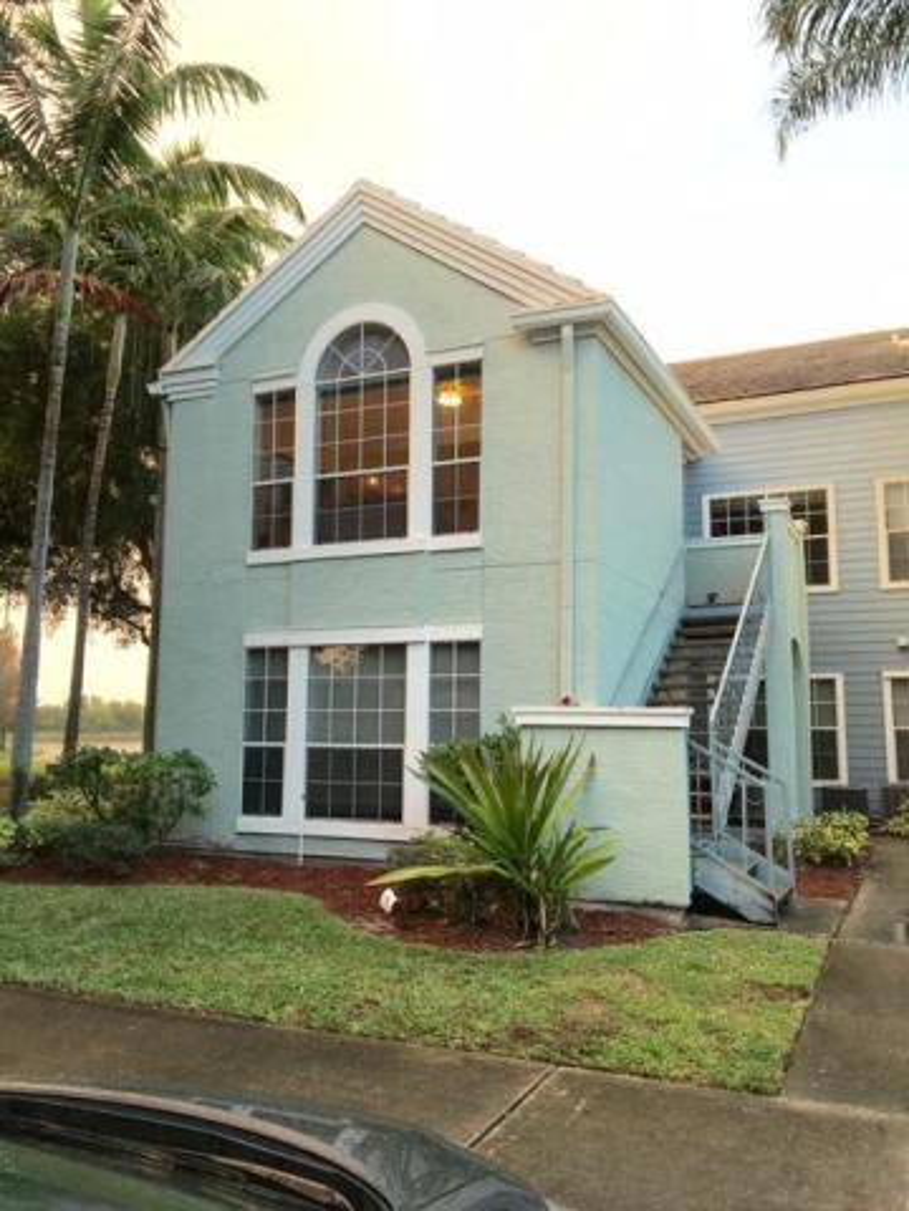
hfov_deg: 48.2
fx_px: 1015
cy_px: 606
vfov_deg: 61.7
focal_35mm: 29
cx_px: 454
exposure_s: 1/40
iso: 25
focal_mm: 4.15
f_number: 2.2
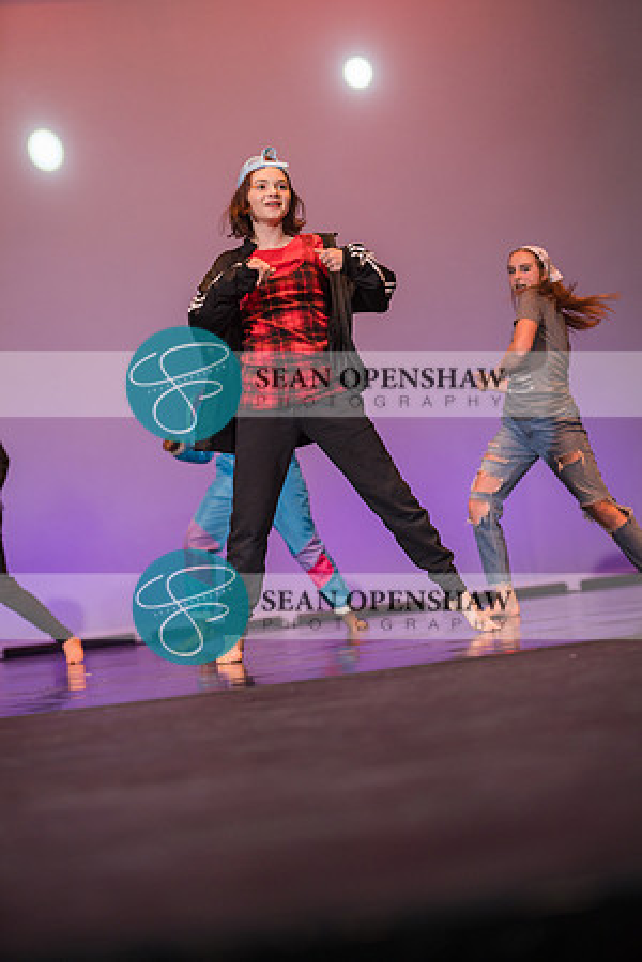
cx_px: 321
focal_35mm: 70
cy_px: 481
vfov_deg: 28.8
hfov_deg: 19.5
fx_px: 1872
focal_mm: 70
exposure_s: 1/500
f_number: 2.8
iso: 400
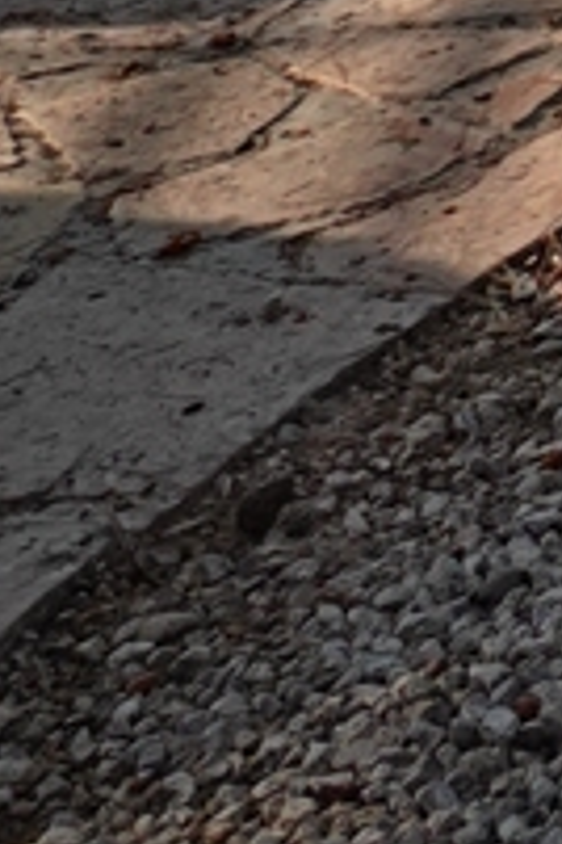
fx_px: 4472
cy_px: -2435
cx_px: 2225
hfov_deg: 6.1
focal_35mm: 191
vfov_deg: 7.7
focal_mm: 8.8
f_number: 2.4
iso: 80
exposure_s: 1/500
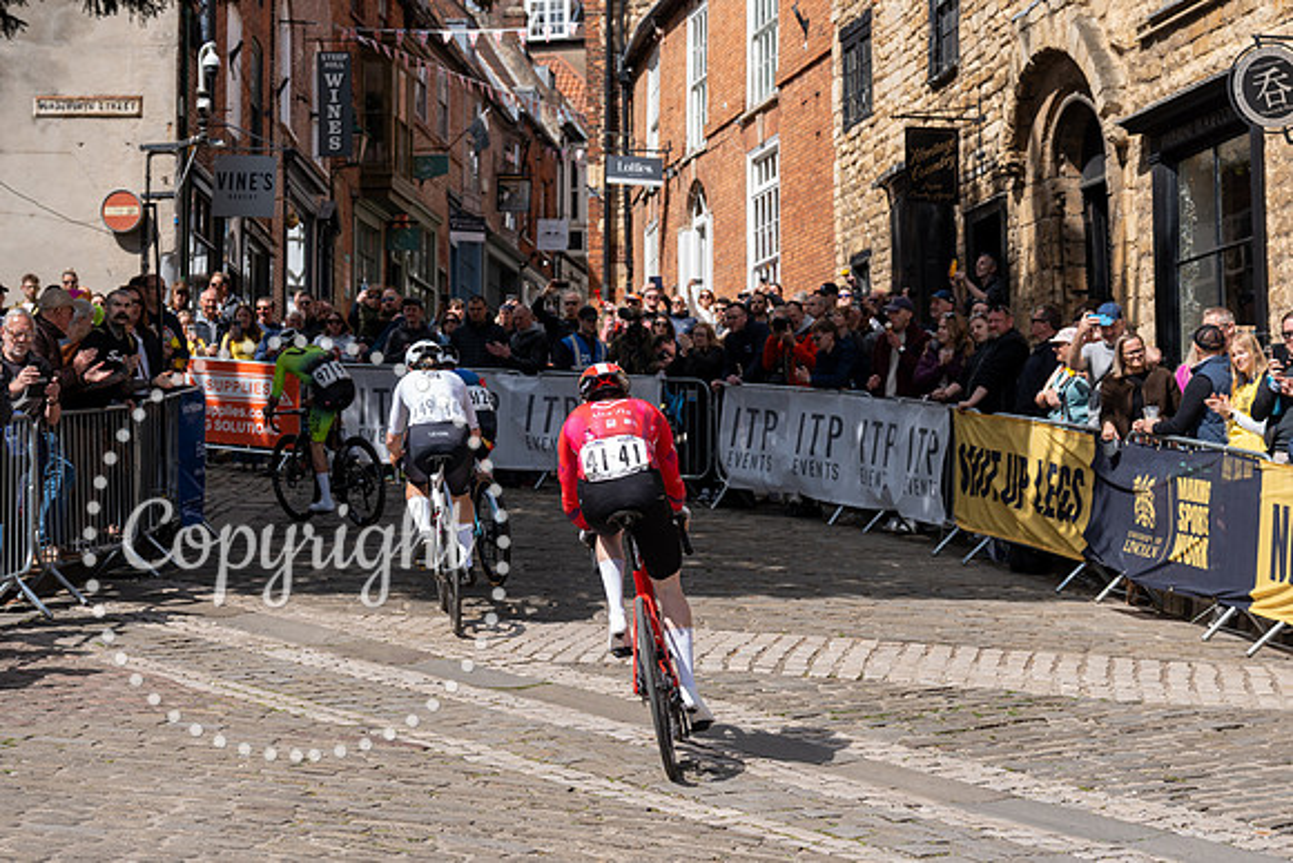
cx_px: 646
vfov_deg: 19.5
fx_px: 2515
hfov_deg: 28.8
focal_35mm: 70
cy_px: 432
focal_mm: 70
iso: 200
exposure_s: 1/1000
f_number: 5
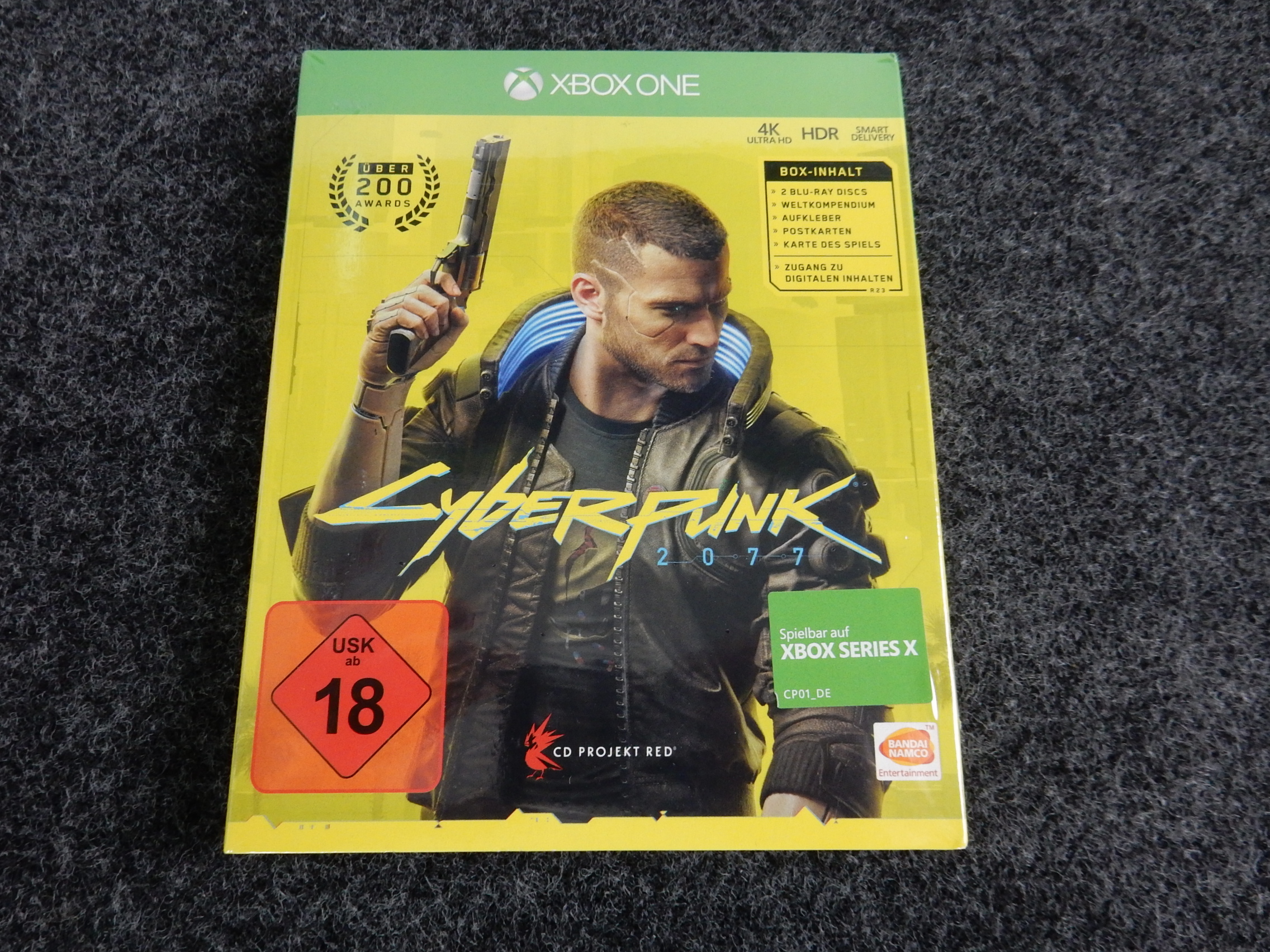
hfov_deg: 69.4
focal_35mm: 25
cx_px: 635
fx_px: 917
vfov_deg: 54.9
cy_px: 476
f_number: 3.7
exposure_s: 1/30
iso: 400
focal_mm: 4.5
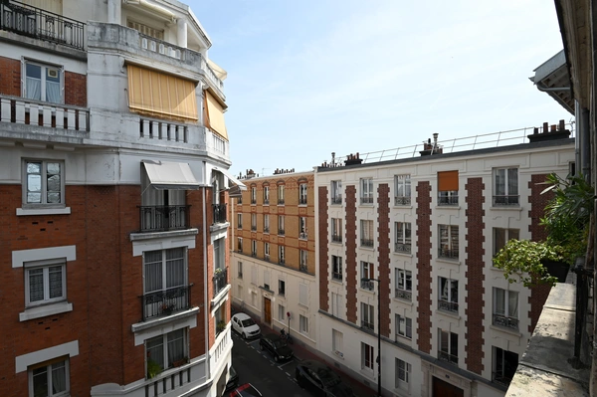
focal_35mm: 16
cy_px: 198
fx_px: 265
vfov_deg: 73.6
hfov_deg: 96.8
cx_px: 298
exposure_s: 1/160
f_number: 11
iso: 200
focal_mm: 16
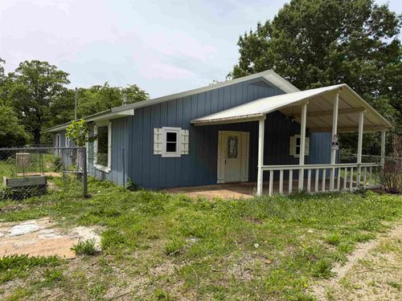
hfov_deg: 71.6
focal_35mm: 24
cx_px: 201
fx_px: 279
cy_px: 150
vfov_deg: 56.8
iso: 80
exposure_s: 1/4975
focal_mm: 6.76
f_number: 1.78
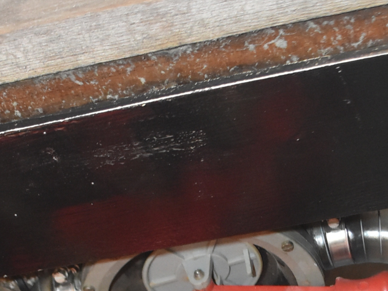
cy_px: 453
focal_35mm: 98
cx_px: 176
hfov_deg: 20.0
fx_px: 1098
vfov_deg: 14.0
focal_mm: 20
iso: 1800
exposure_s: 1/60
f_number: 3.8
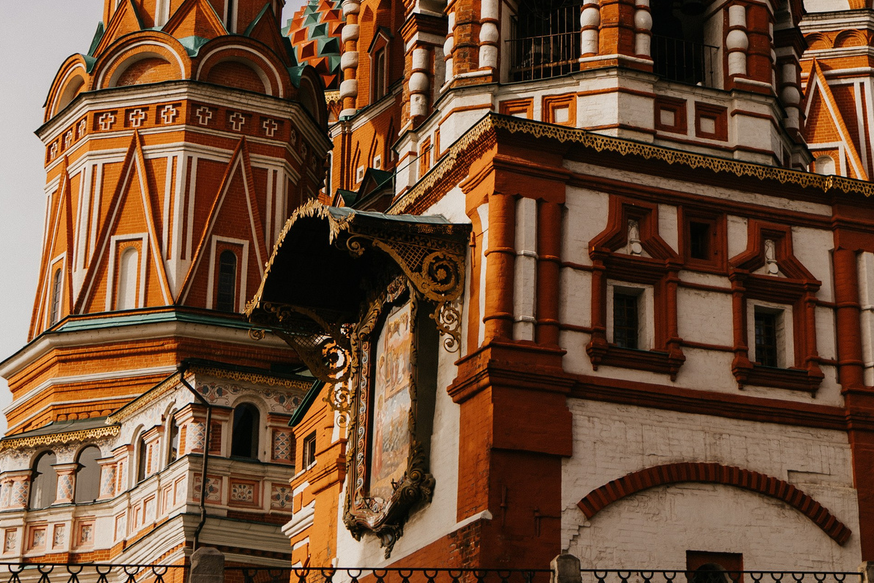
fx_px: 1821
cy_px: -18
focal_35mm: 75
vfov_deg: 17.7
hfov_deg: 26.7
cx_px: 640
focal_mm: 35
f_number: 4
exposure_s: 1/500
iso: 100
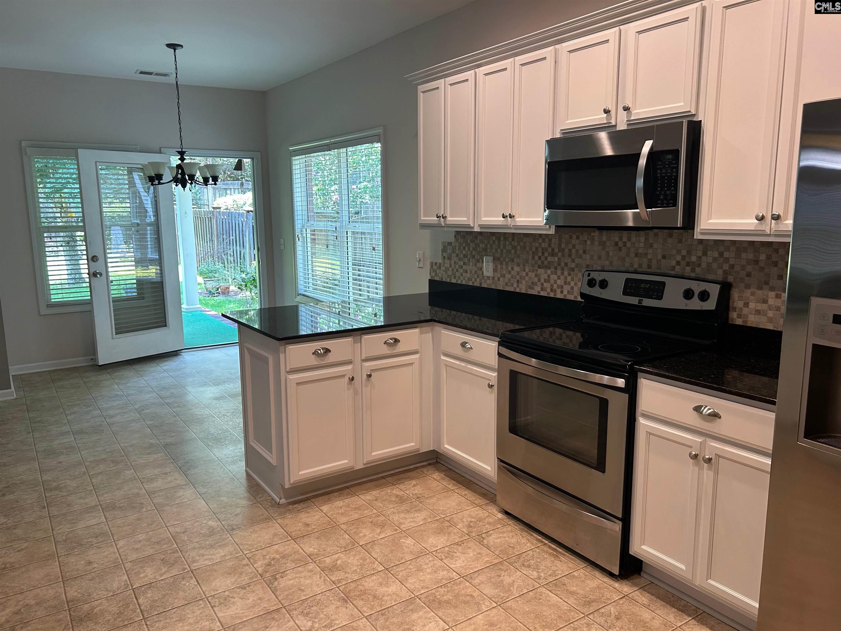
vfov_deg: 53.1
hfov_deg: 67.3
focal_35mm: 26
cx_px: 420
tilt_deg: -10.1
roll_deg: +2.5
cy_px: 316
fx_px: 632
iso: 125
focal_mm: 5.7
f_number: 1.5
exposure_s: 1/120
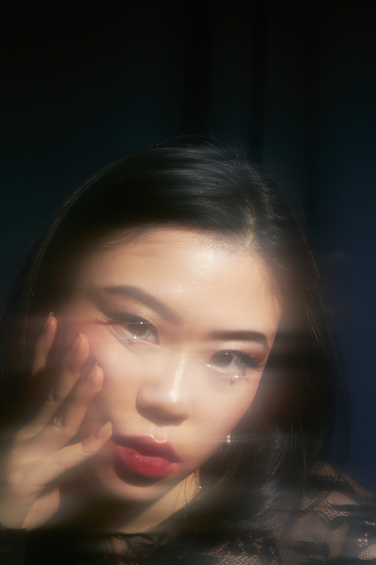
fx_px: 815
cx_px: 188
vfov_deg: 38.2
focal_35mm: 52
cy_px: 282
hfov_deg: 26.0
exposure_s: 1/200
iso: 320
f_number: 5
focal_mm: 35
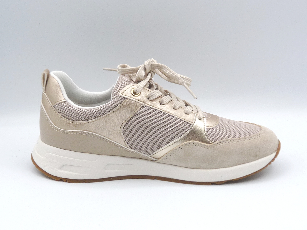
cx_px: 154
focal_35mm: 49
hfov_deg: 38.9
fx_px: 435
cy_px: 115
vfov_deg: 29.7
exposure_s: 1/200
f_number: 5
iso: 100
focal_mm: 4.8
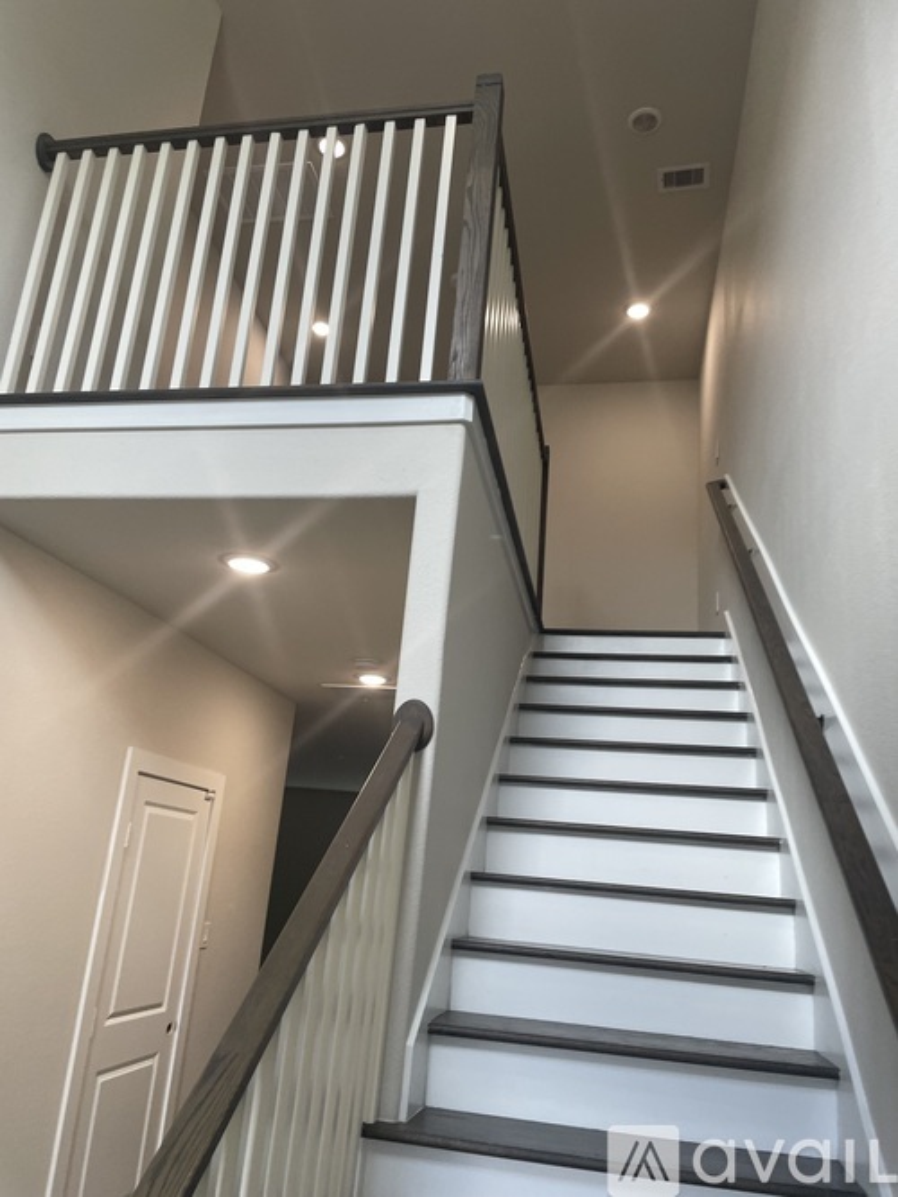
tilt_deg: +16.3
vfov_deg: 67.3
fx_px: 900
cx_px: 449
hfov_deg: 53.0
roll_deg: -5.9
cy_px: 598
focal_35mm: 26
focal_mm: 4.2
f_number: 1.6
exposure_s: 1/120
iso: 100
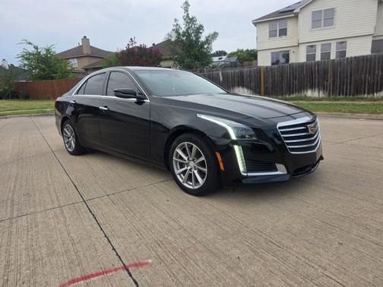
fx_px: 254
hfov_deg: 73.9
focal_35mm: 23
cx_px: 192
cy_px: 144
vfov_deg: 58.9
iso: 64
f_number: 1.7
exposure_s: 1/359
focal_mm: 6.3
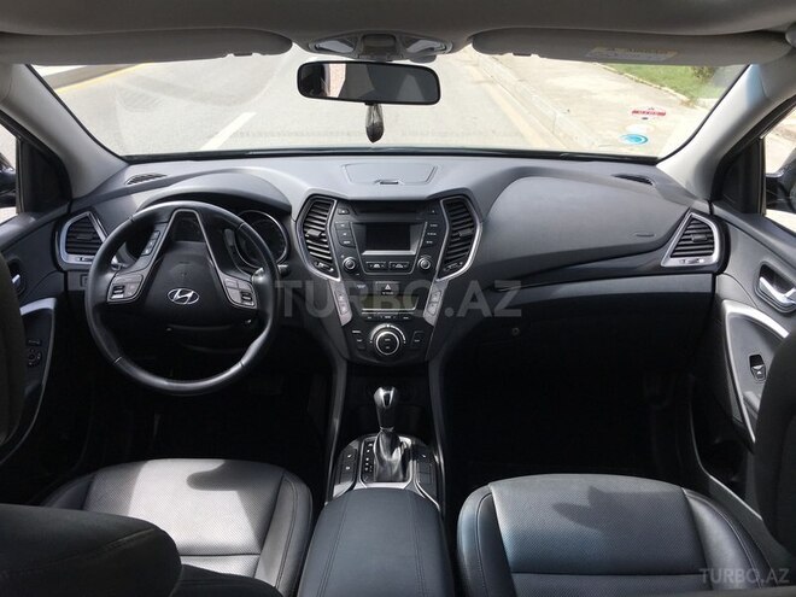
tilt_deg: -22.6
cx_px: 398
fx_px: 667
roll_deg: +0.0
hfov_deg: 61.7
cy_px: 298
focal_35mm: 29
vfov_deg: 48.2
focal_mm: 4.15
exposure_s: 1/388
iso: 25
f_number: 2.2
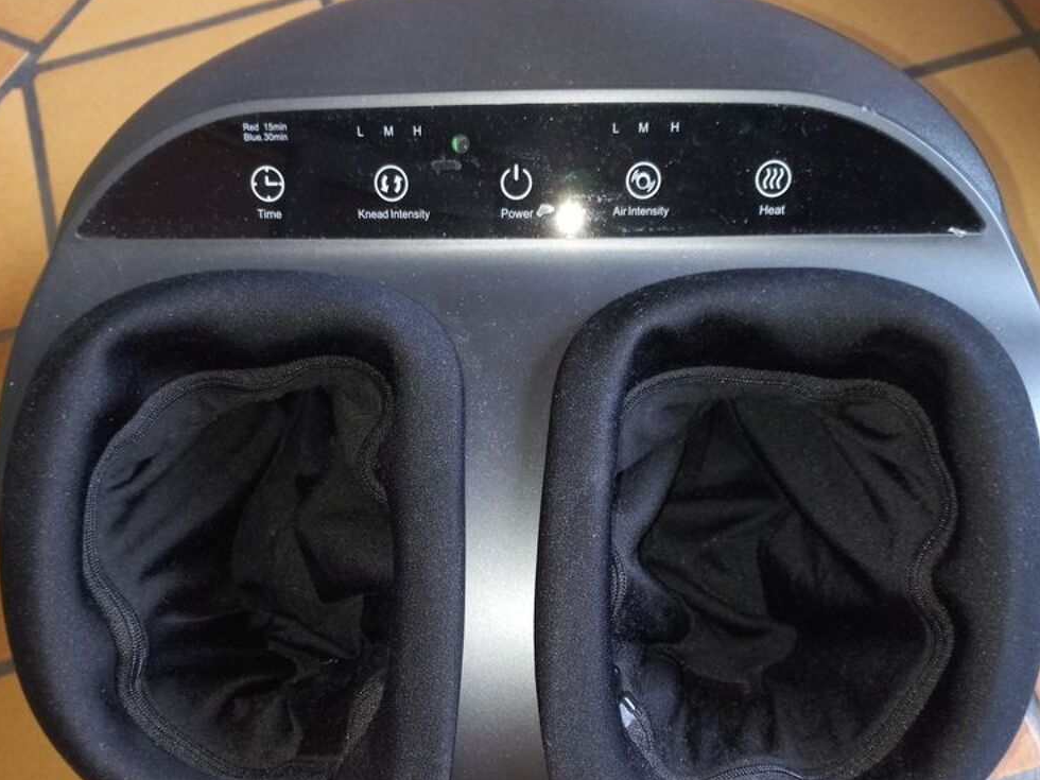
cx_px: 519
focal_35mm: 34
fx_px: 1021
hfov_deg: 54.0
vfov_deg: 41.2
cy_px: 524
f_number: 1.8
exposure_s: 1/33.3
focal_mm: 4.6
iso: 100
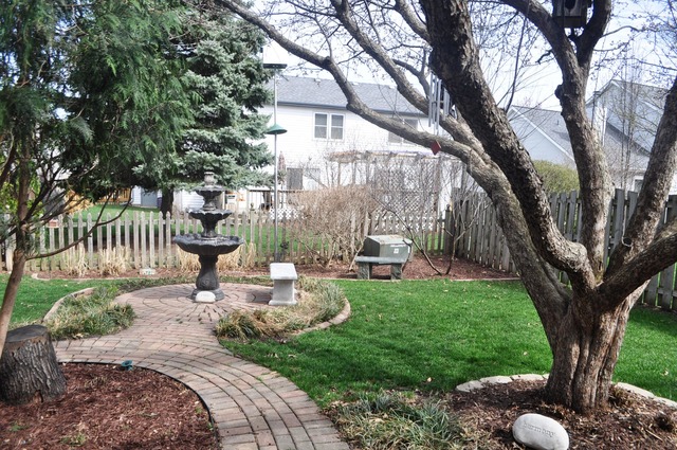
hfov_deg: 67.4
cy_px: 225
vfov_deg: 47.8
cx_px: 338
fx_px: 507
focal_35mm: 27
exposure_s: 1/200
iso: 200
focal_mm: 18
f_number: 7.1
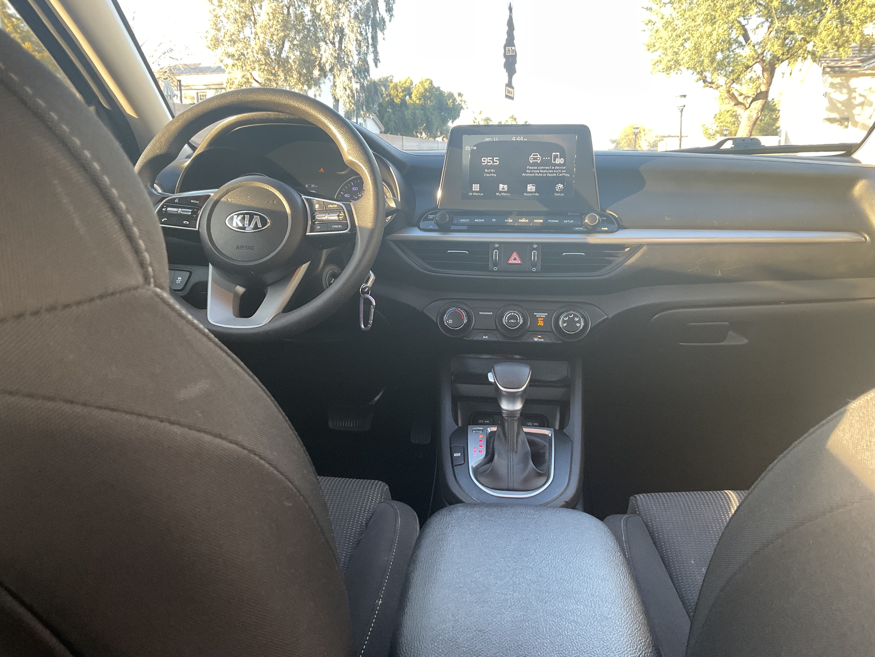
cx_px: 438
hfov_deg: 61.7
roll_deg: +0.5
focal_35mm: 29
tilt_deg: -12.6
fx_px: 733
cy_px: 328
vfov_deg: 48.2
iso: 50
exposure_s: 1/60
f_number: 1.8
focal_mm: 3
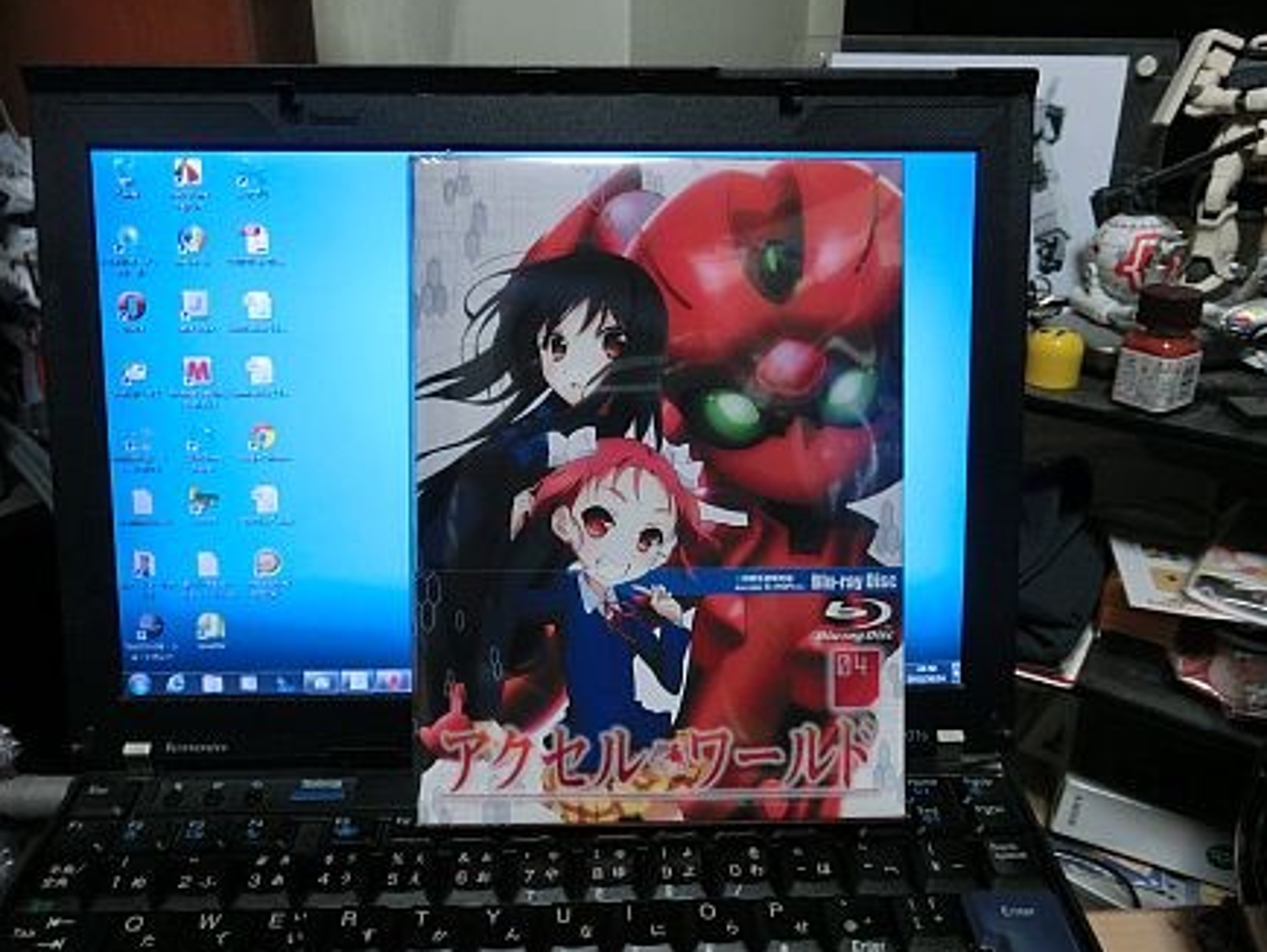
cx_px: 625
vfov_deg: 48.3
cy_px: 476
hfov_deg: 61.6
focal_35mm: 29
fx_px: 1062
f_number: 3
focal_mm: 5
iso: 400
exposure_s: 1/60
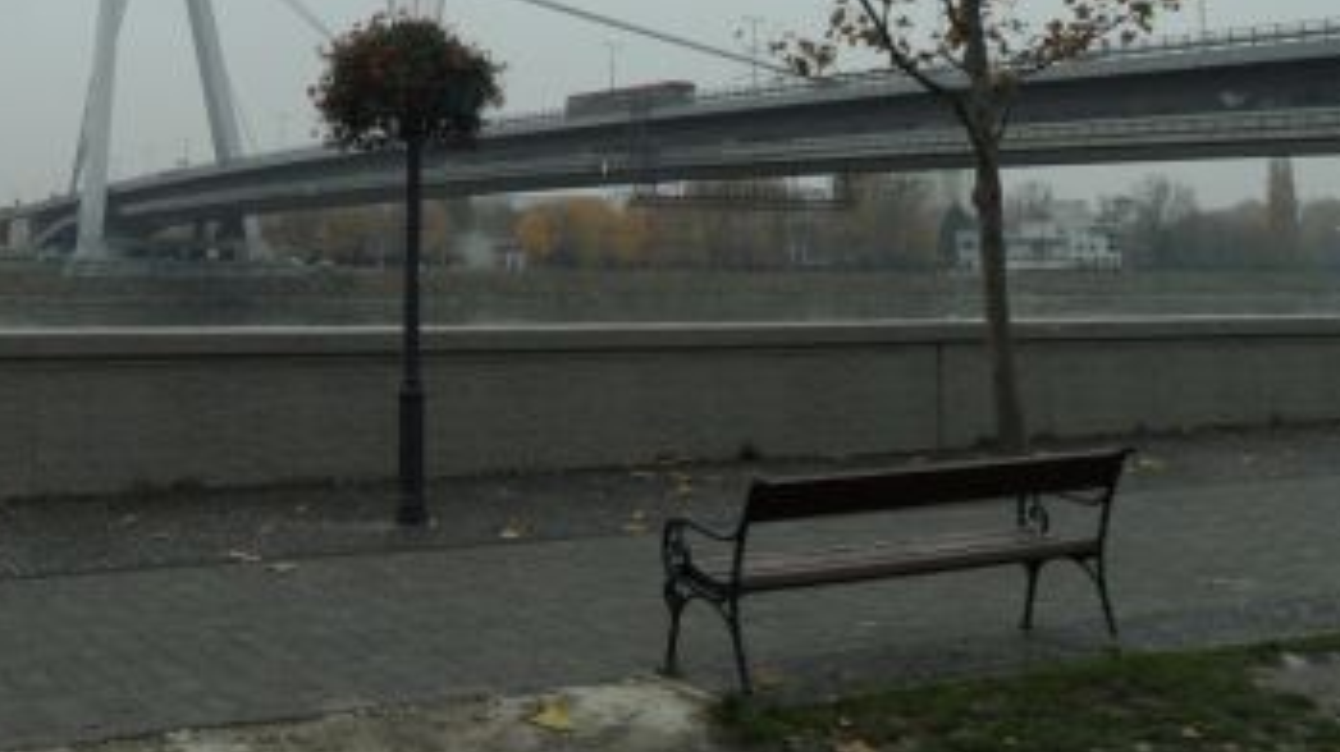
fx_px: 1705
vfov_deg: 24.3
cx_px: 445
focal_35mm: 48
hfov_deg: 42.3
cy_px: 107
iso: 80
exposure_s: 1/500
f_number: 3.2
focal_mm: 3.9
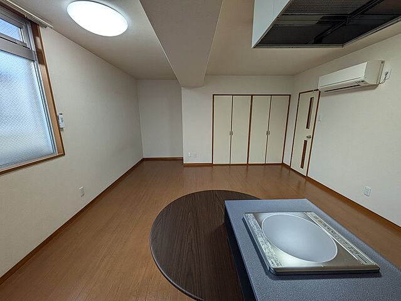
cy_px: 150
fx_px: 162
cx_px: 200
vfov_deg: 85.7
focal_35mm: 14
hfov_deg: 102.0
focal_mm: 1.83
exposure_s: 1/120
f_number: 2.2
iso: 60
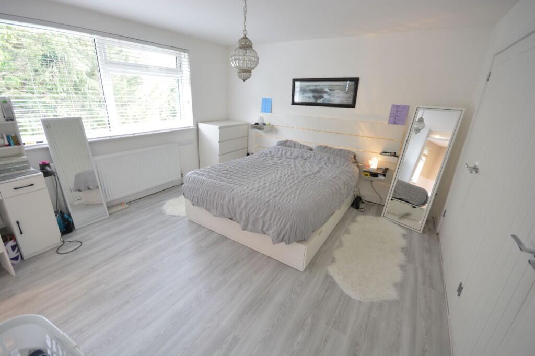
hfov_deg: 100.4
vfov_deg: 77.3
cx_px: 268
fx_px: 223
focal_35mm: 15
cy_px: 178
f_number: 8
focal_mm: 10
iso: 400
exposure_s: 1/5
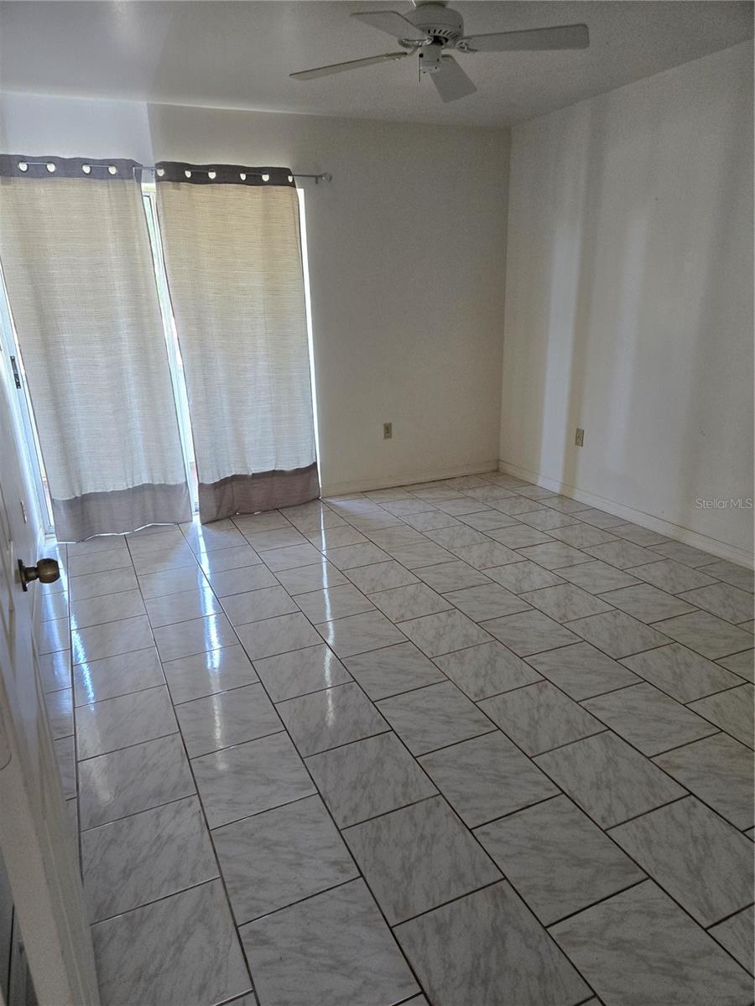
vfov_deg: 73.9
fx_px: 669
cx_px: 378
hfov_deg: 58.9
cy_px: 503
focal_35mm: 23
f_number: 1.8
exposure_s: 1/120
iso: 320
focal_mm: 5.4
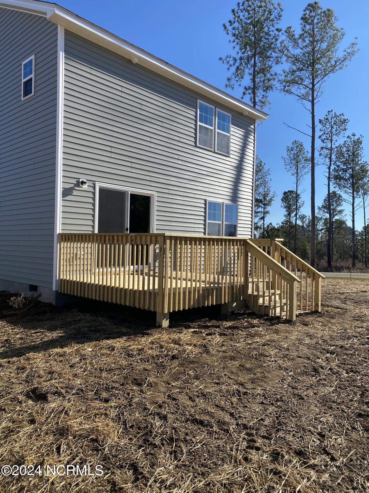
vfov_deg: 67.3
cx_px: 184
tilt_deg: +0.7
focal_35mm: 26
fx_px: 370
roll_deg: -2.2
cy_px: 246
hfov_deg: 53.1
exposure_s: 1/2571
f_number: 1.8
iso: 32
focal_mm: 4.25
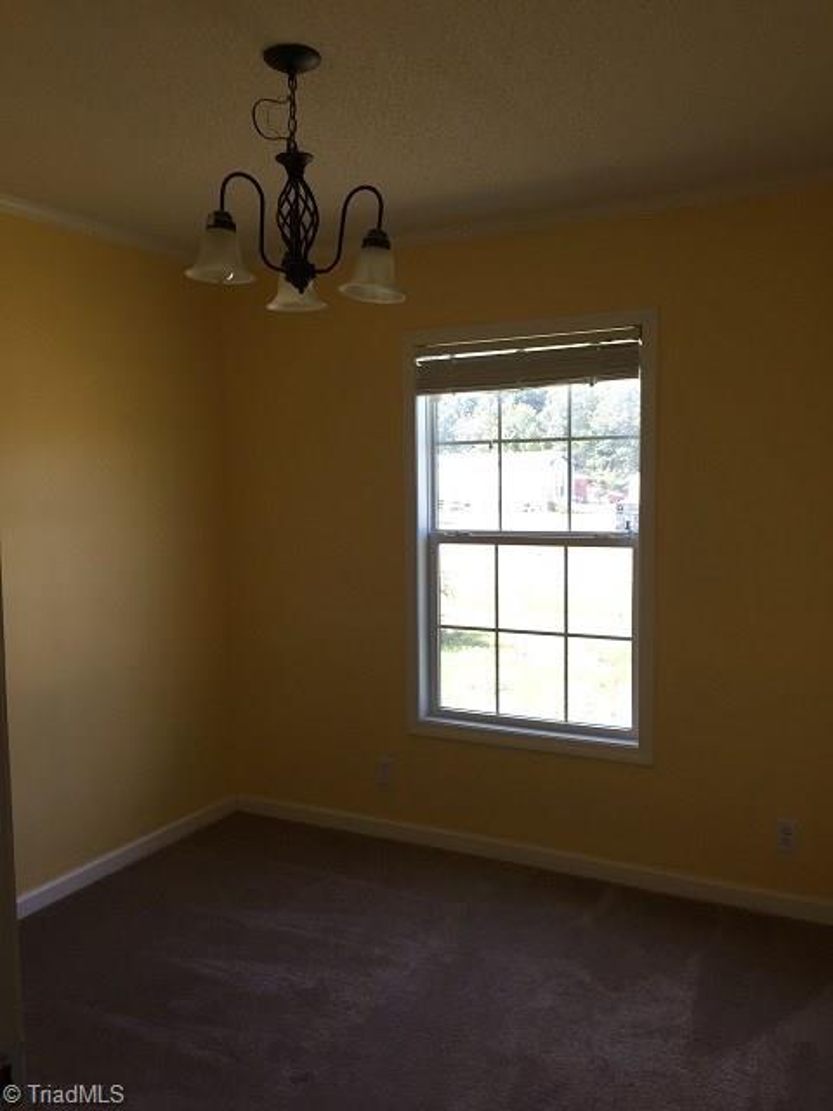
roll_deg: +0.0
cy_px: 556
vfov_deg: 61.7
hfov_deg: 48.2
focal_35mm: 29
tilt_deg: -4.9
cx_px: 416
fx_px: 930
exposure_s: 1/120
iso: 40
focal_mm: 4.15
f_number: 2.2
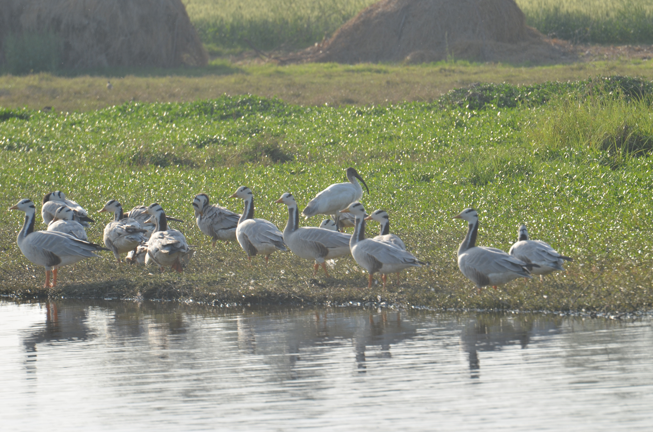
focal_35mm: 450
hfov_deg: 4.6
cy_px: 216
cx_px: 326
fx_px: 8145
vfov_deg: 3.0
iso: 125
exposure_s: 1/160
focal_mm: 300
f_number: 11
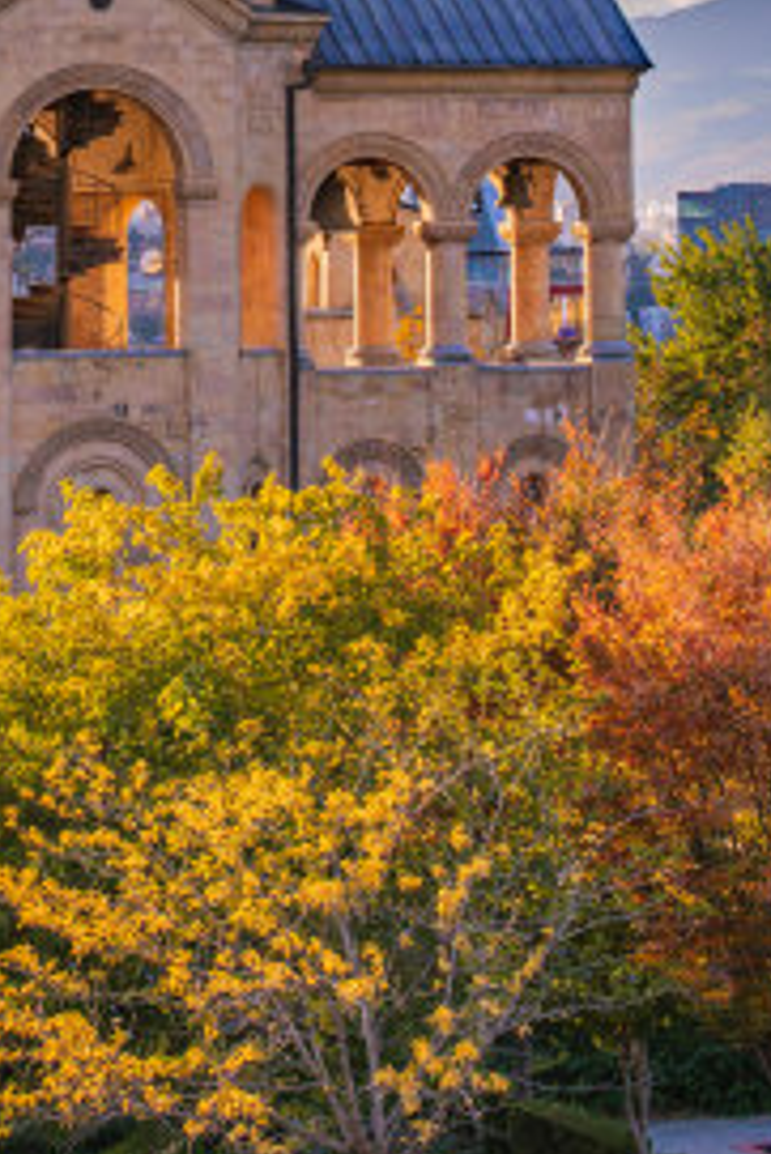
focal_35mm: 158
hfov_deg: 8.6
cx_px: -4
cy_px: -132
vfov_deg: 12.7
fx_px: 5069
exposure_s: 1/250
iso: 100
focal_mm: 70
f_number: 9
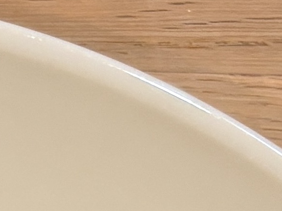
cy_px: 888
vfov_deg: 5.1
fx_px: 2061
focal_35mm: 253
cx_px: -252
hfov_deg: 7.6
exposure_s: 1/60
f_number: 1.6
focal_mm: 5.96
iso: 100
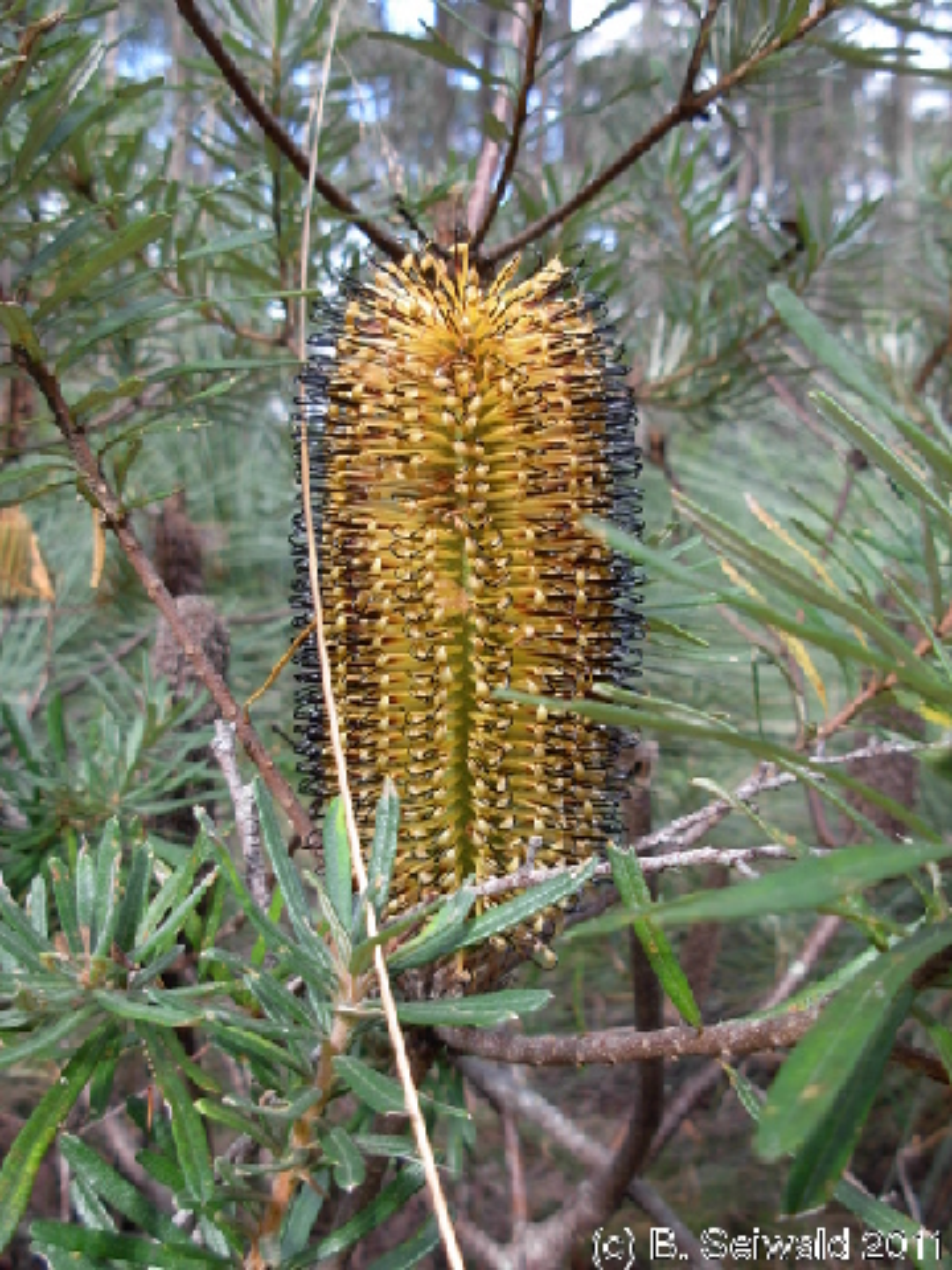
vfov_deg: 49.0
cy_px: 635
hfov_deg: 37.7
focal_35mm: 38
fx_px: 1393
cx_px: 476
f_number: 2.9
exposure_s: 1/65.8
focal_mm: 6.3
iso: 79
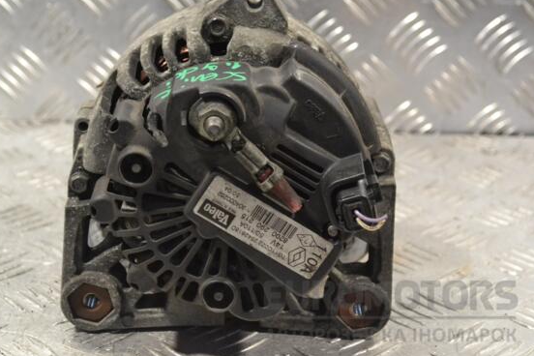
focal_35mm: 75
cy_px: 166
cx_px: 246
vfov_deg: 18.2
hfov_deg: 27.0
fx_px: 1112
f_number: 7.1
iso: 3200
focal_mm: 46
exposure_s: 1/200
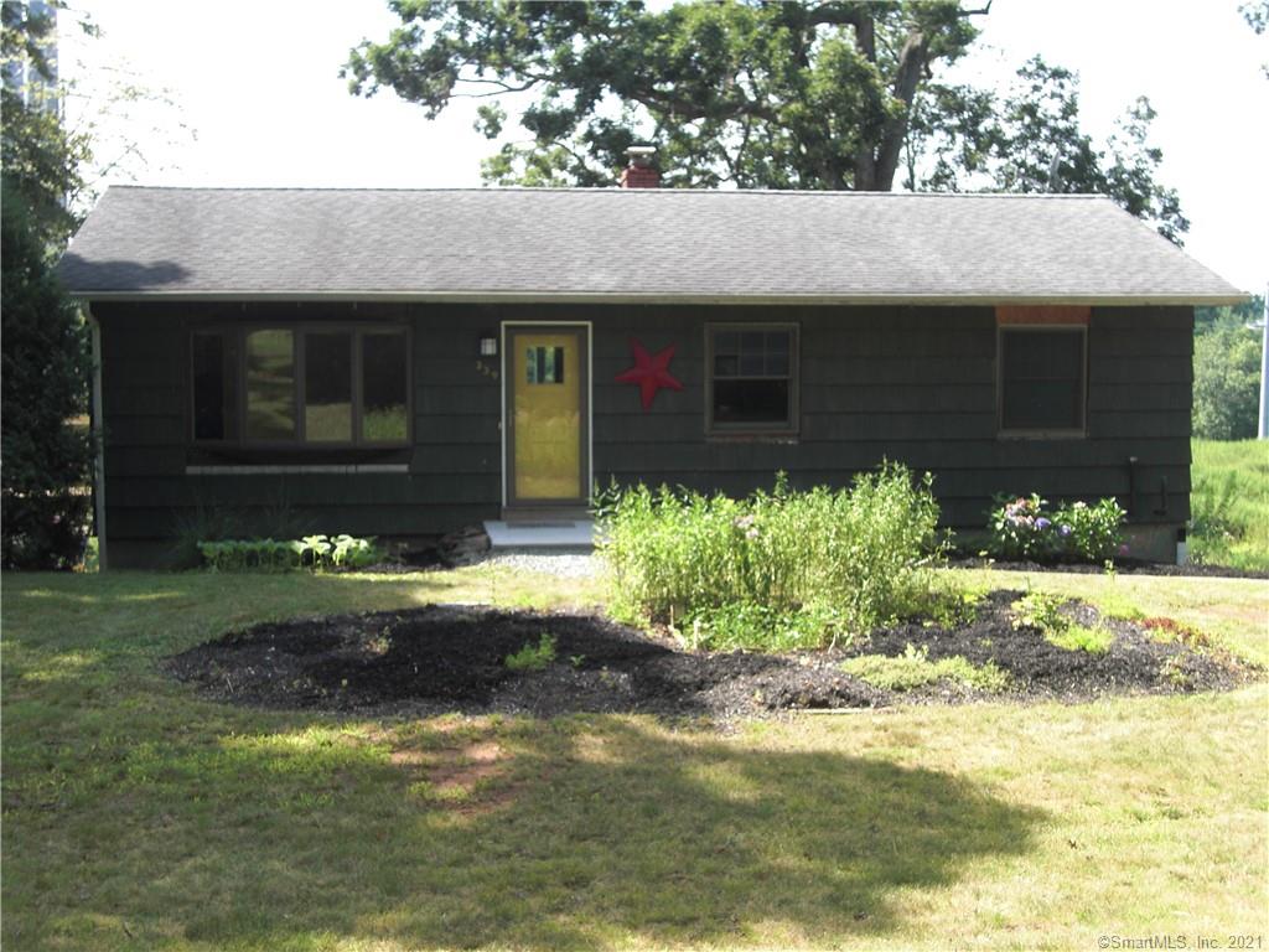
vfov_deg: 31.5
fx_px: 1686
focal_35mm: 46
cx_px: 634
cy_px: 476
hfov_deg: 41.2
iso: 50
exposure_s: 1/160
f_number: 3.3
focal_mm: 8.2
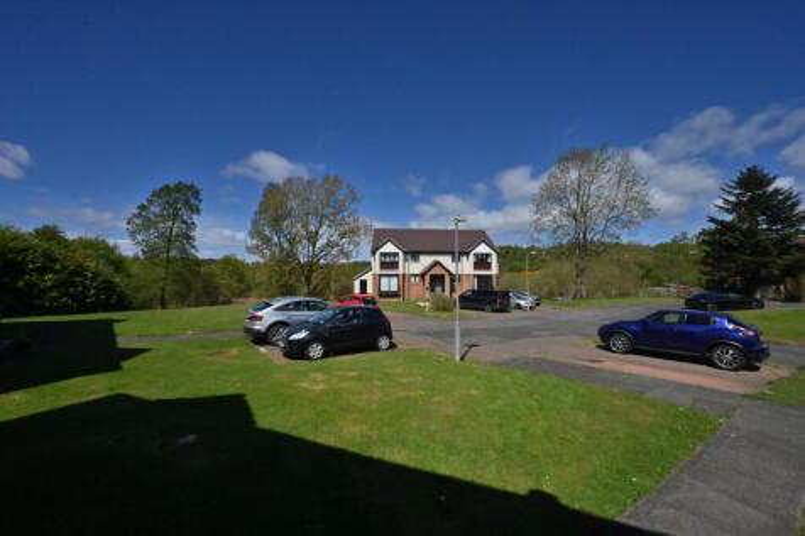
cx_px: 402
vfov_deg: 81.2
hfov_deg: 104.3
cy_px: 268
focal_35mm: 14
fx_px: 313
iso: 2500
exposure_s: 1/6400
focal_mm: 14
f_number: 22
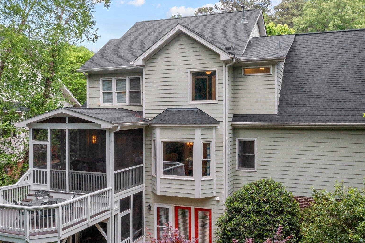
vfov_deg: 35.9
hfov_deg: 51.9
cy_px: 117
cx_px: 175
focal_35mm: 37
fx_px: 375
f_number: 8
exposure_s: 1/120
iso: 100
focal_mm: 10.26
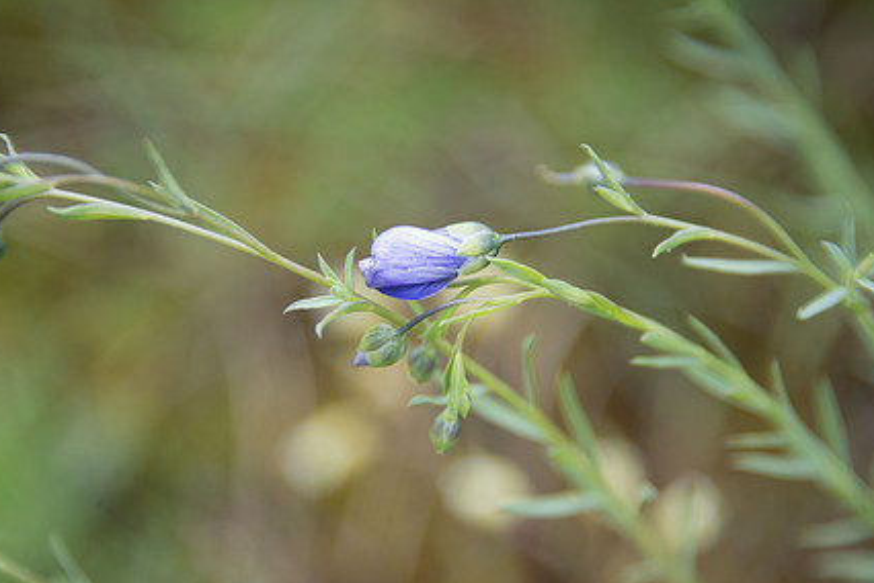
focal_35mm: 428
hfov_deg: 4.8
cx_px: 395
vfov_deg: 3.2
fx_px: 10390
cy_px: 342
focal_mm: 300
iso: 640
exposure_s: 1/640
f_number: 5.6
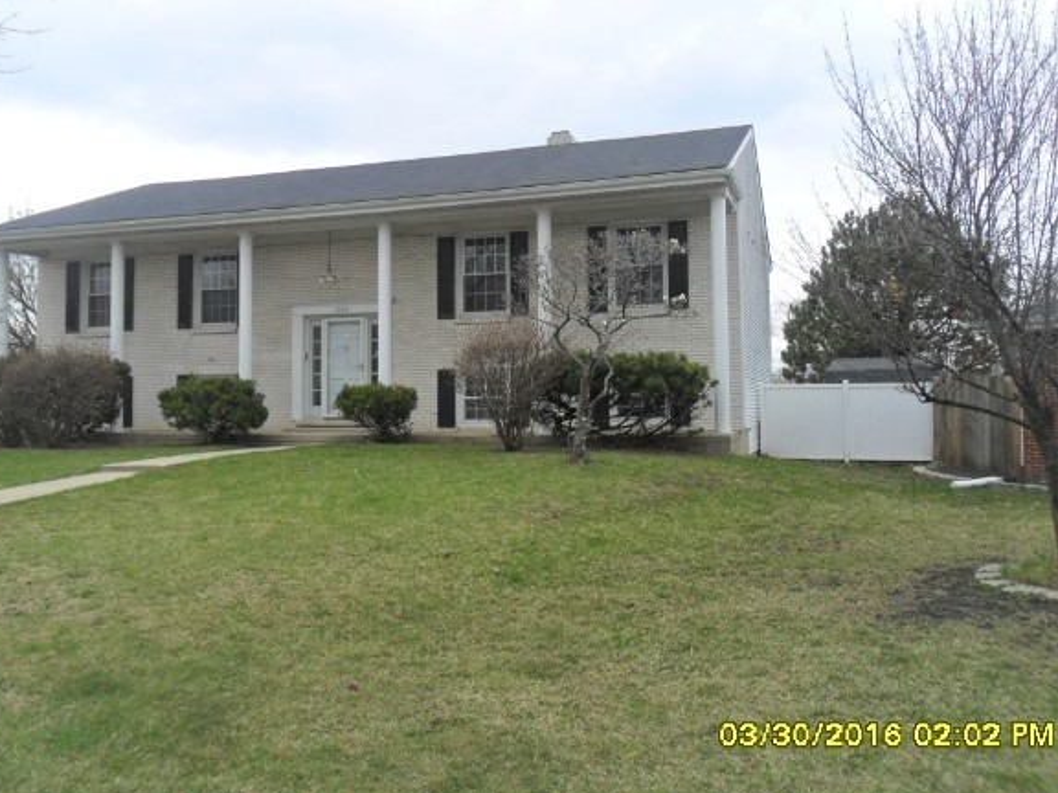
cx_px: 531
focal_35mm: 30
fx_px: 917
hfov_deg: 60.0
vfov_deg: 46.8
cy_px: 378
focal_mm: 4.9
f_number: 3.5
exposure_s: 1/500
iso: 100
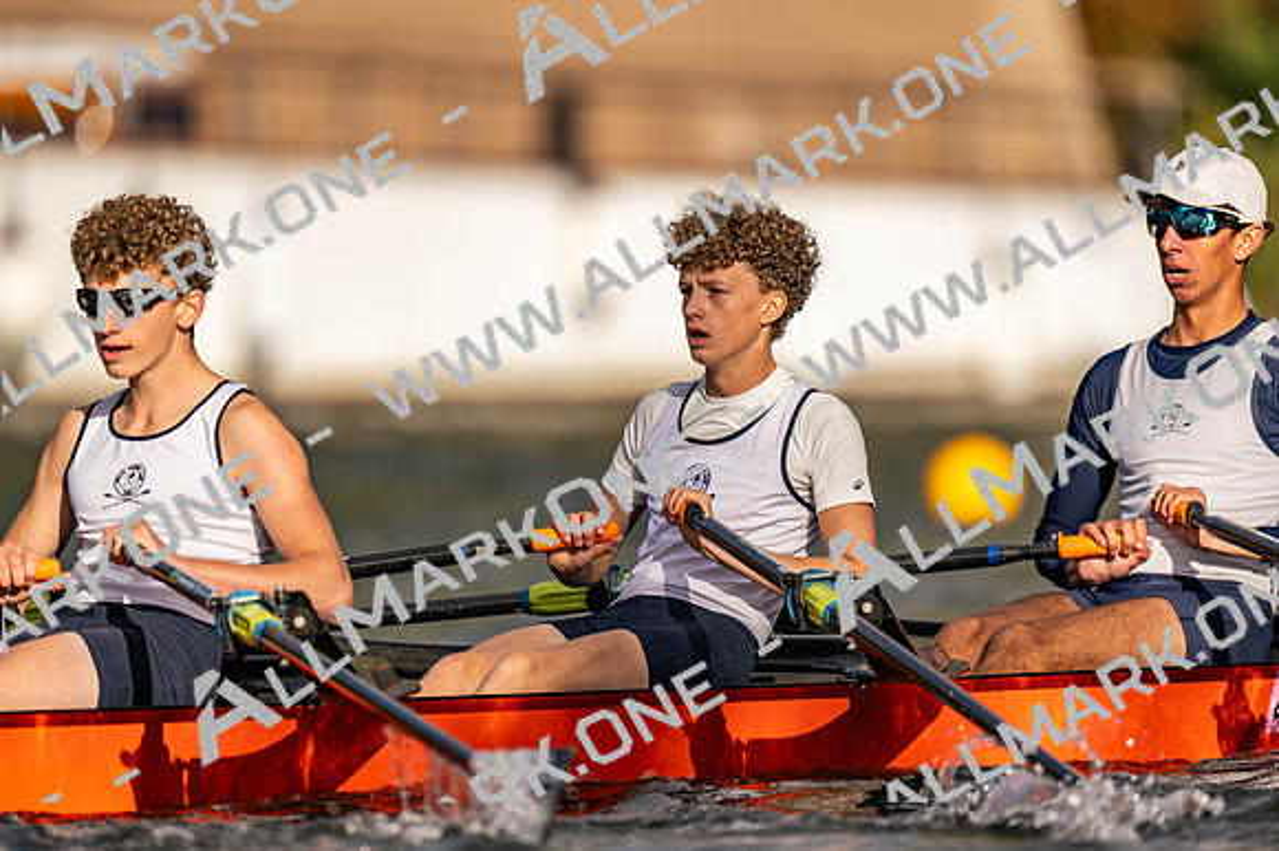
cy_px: 426
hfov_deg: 3.4
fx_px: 21309
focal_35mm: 600
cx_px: 640
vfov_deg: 2.3
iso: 90
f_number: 4
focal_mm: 600
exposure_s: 1/2500
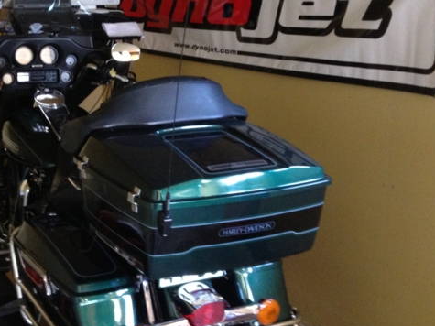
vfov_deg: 24.6
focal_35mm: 59
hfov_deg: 32.3
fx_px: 741
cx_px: 125
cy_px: 99
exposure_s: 1/20
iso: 320
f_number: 2.4
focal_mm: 4.28
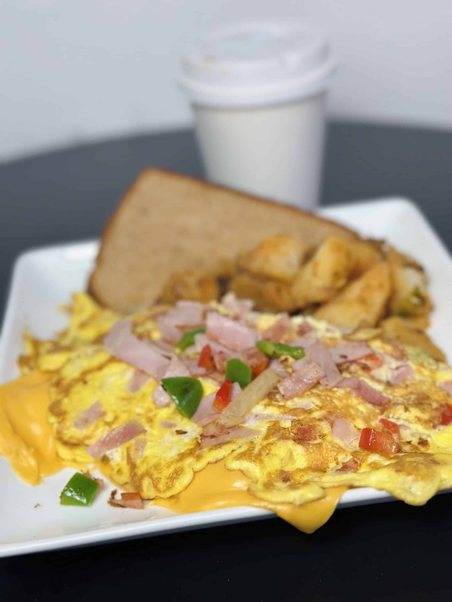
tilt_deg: -32.0
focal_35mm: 48
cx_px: 226
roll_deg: +4.9
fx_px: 836
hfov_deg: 30.3
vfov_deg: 39.7
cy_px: 301
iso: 80
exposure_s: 1/460
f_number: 1.78
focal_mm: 6.86
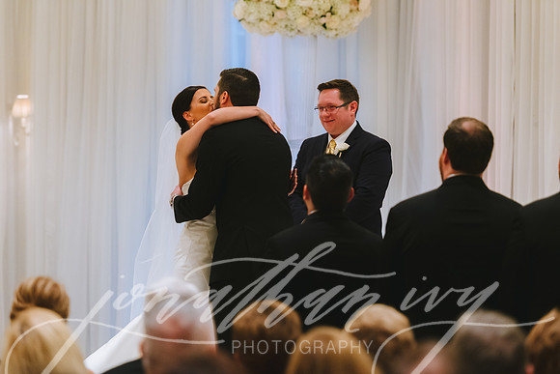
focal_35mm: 155
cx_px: 280
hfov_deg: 13.2
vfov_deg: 8.9
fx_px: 2412
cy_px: 187
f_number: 2.8
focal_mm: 155
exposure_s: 1/320
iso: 1600
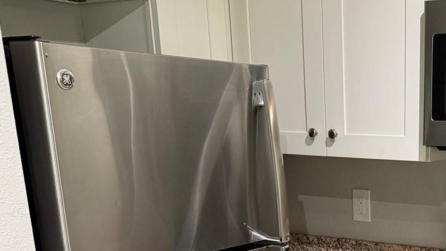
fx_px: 674
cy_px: 329
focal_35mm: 57
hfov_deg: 34.2
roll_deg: +0.5
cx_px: 416
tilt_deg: -18.4
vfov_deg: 19.4
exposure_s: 1/60
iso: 250
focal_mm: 6.76
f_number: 1.78
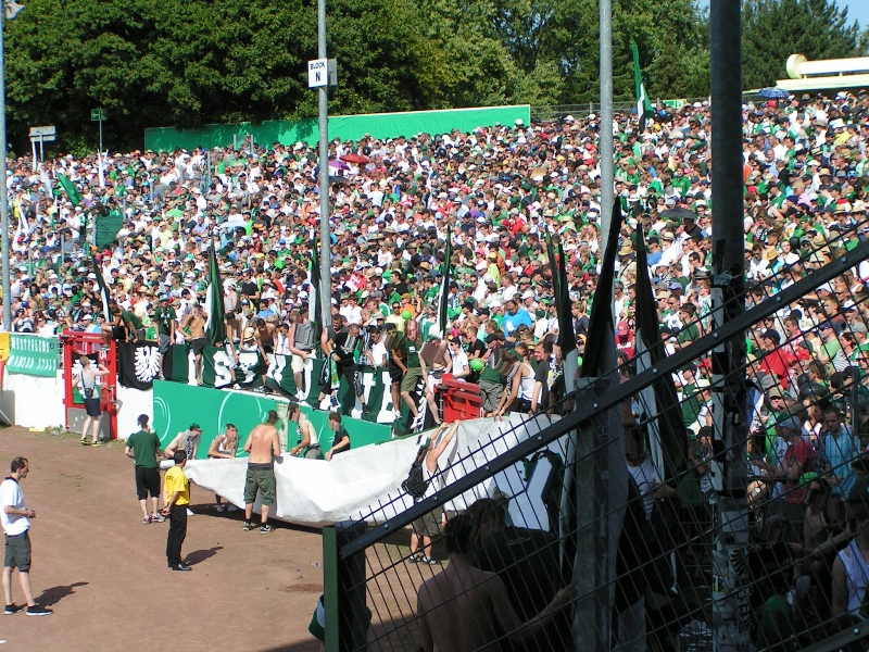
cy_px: 326
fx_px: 1983
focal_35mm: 79
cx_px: 434
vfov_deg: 18.7
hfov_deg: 24.7
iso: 50
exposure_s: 1/640
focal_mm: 12.1
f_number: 5
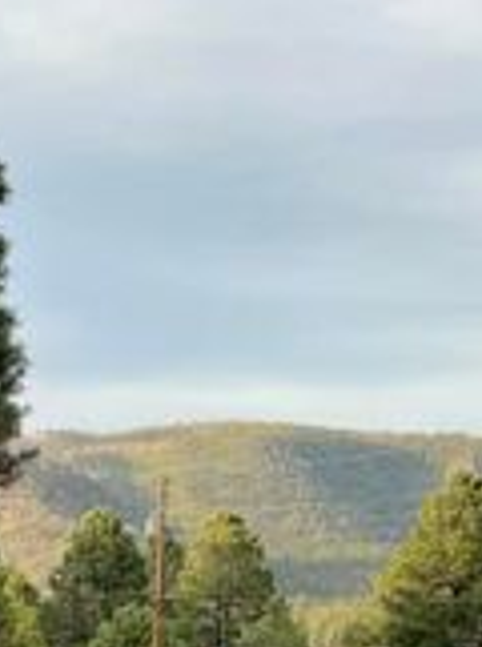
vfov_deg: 17.5
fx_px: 2013
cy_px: 758
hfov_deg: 13.6
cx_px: 76
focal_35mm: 108
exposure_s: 1/654
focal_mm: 5.7
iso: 50
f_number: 1.5
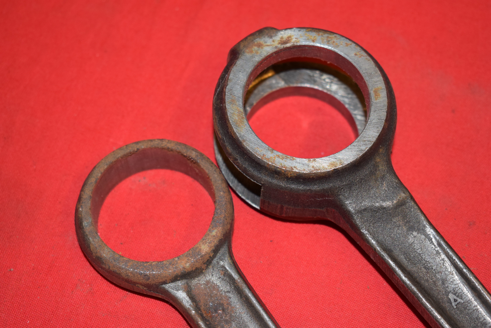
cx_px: 246
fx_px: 982
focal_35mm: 72
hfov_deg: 28.1
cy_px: 164
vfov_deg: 18.9
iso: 640
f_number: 5.3
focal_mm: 48
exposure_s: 1/100
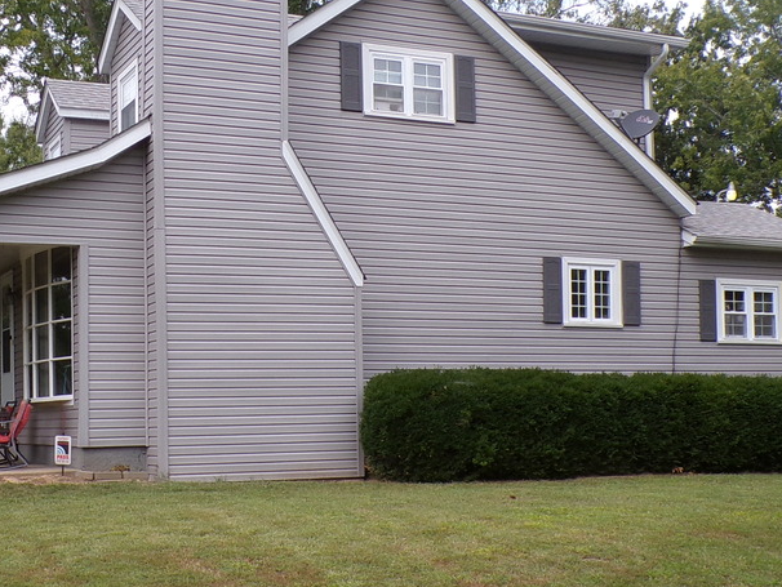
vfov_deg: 25.6
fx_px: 1288
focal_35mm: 57
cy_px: 368
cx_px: 338
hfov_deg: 33.7
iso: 100
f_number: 4.4
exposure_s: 1/340
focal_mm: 4.3
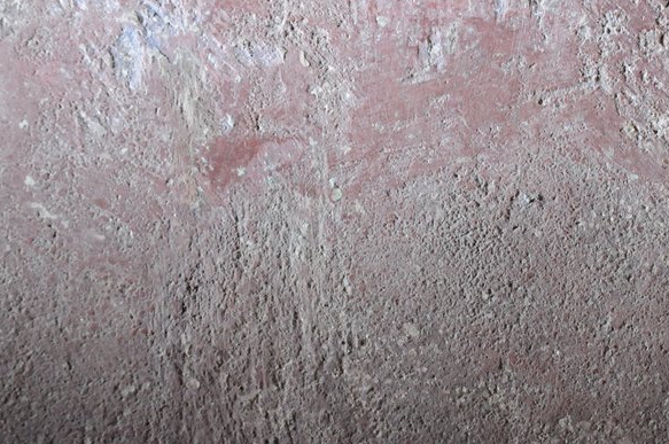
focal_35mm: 180
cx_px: 514
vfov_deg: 7.6
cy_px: 233
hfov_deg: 11.4
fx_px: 3340
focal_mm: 70
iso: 2500
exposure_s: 1/30
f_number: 4.5
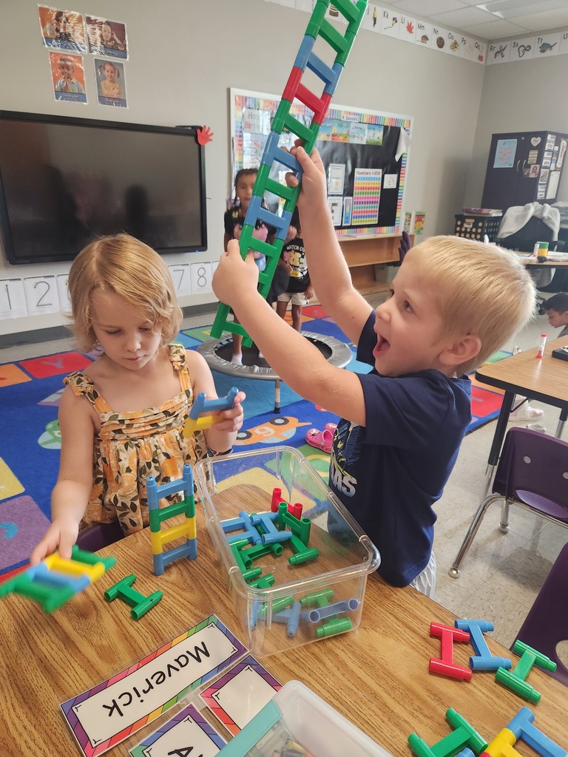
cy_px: 378
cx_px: 284
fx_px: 503
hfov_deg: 58.9
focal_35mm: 23
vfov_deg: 73.9
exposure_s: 1/50
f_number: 1.8
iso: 640
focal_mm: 5.4
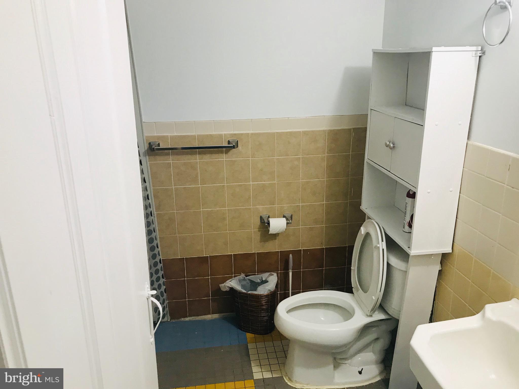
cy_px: 194
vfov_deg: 49.7
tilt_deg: -18.1
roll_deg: +1.3
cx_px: 260
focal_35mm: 28
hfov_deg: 63.4
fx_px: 420
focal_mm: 3.99
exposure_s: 1/30
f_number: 1.8
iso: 25
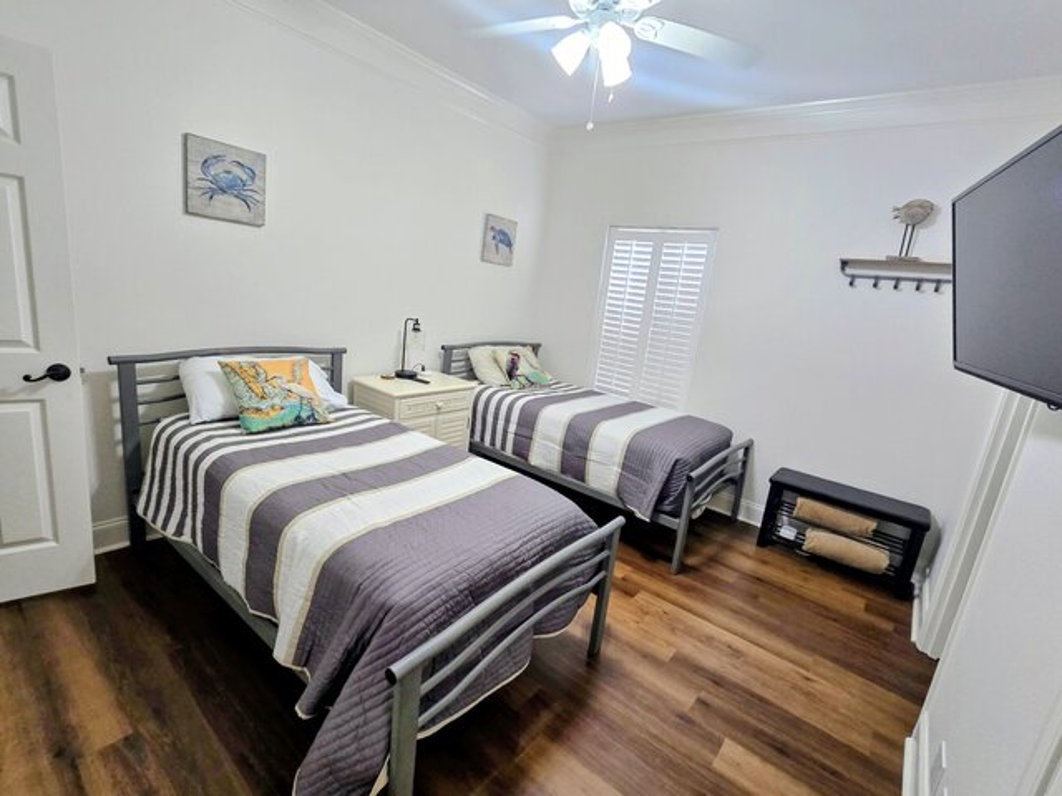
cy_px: 398
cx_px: 531
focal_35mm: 13
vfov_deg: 89.9
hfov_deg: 106.2
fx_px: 399
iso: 200
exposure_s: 1/60
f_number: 2.2
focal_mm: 2.2
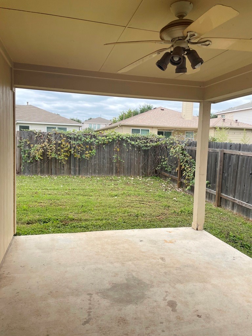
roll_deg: -0.9
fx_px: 252
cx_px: 126
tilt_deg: -8.8
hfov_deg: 53.1
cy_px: 168
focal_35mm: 26
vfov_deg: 67.3
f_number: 1.6
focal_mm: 4.2
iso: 32
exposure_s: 1/774
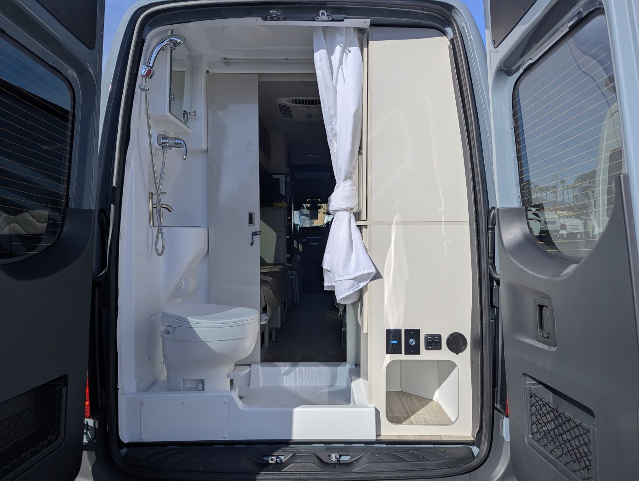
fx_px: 444
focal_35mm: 24
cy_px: 240
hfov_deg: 71.5
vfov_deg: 56.9
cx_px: 320
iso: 51
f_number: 1.85
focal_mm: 6.81
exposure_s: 1/5376
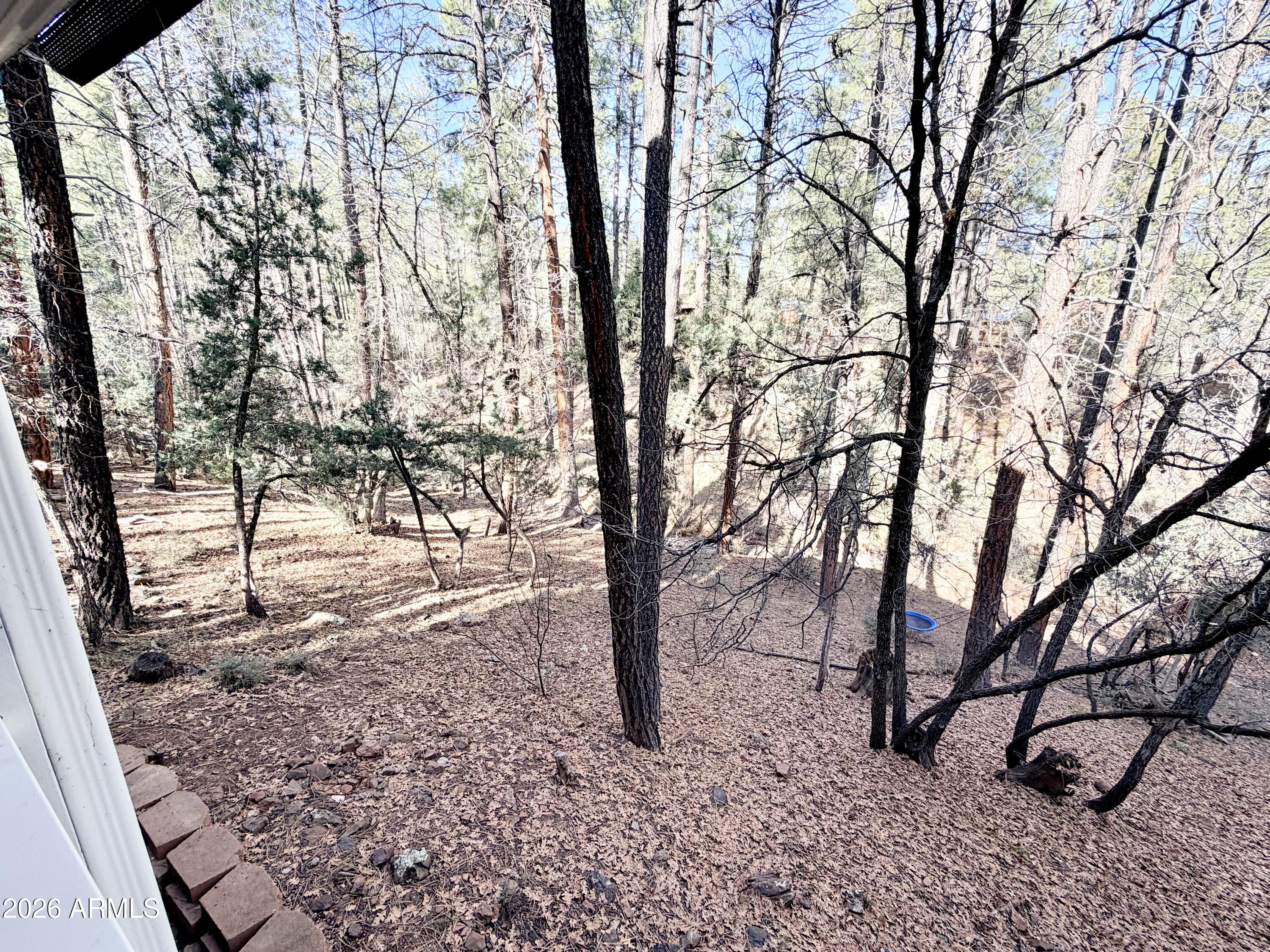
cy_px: 476
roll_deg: +0.2
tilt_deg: -13.8
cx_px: 635
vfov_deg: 85.7
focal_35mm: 14
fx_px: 514
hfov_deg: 102.1
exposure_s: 1/183
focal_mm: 2.22
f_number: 2.2
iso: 40
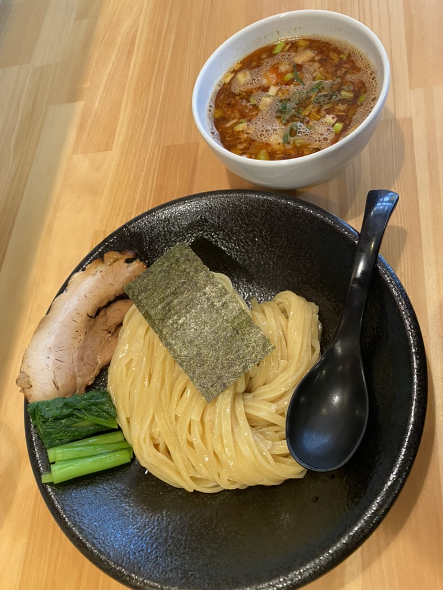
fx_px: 444
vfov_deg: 67.3
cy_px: 295
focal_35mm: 26
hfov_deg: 53.1
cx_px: 222
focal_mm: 4.25
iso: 200
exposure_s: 1/50
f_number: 1.8
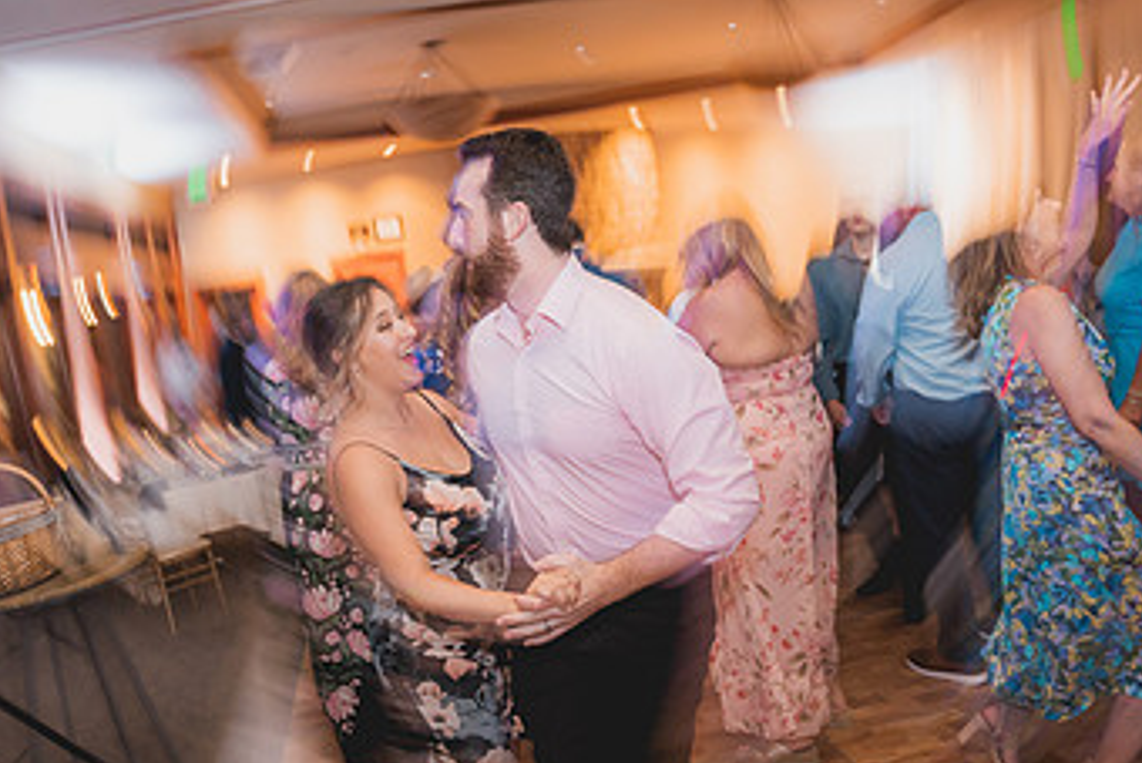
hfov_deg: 63.1
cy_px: 459
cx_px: 460
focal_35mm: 29
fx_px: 920
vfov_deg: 44.8
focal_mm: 17
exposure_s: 1/13
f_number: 2.8
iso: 1000
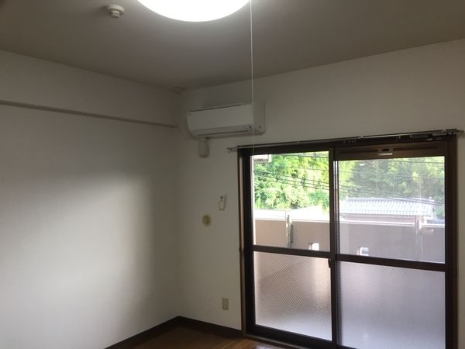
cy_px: 174
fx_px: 390
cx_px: 232
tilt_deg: -2.7
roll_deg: -1.5
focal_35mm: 29
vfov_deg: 48.2
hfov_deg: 61.7
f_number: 2.2
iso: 40
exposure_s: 1/30
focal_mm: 4.15
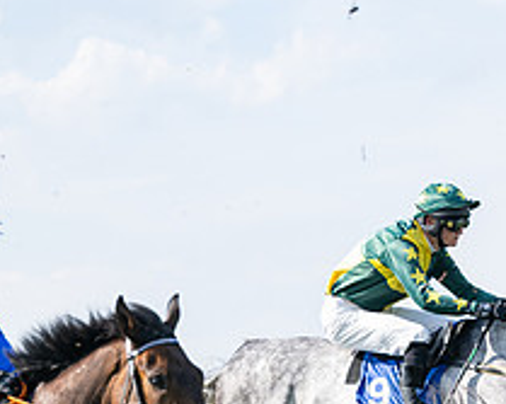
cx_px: 307
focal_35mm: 212
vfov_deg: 7.2
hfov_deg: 9.1
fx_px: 3173
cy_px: 486
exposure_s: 1/4000
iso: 400
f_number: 3.2
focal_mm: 70
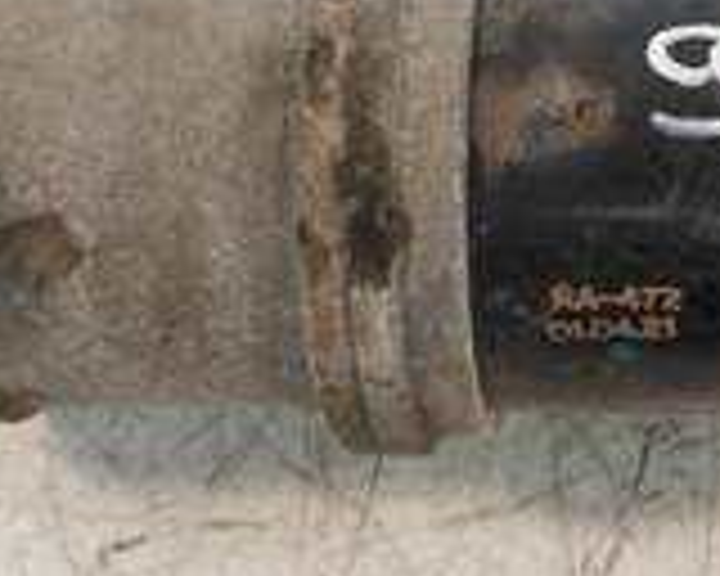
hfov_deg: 22.7
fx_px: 1747
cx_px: 644
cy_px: -32
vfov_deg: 18.1
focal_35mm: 82
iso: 400
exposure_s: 1/60
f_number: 3.5
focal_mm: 14
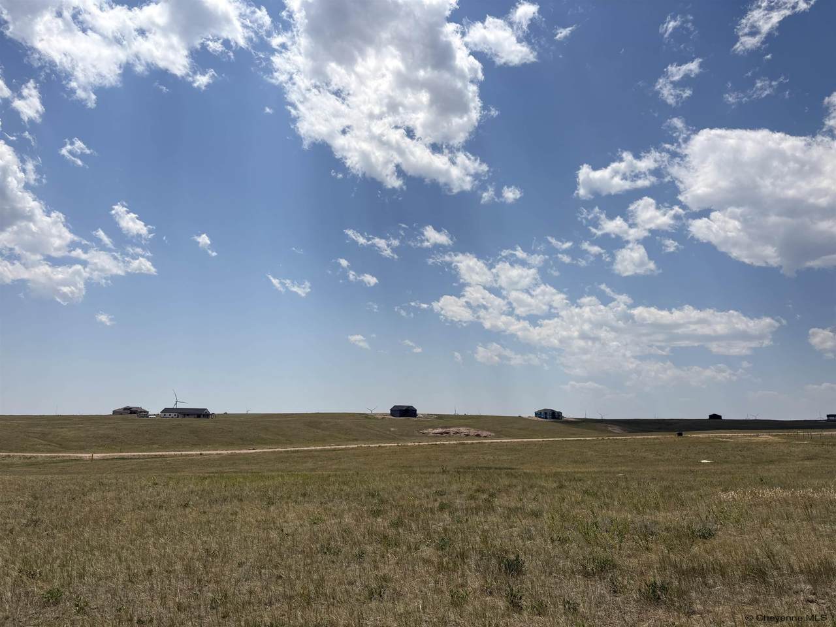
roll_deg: -0.6
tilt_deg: +10.9
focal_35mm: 26
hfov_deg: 67.3
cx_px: 418
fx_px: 628
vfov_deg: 53.1
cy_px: 314
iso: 50
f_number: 1.6
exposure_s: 1/10101
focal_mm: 5.96
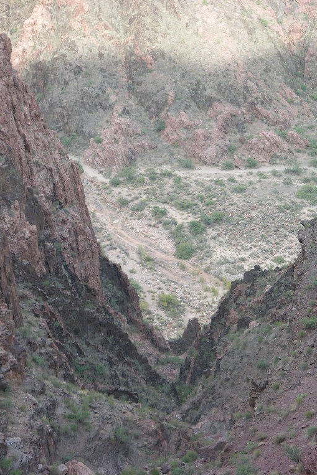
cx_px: 168
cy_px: 237
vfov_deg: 13.1
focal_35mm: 157
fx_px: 2073
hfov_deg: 8.7
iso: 50
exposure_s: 1/91.8
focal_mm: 37.7
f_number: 3.9
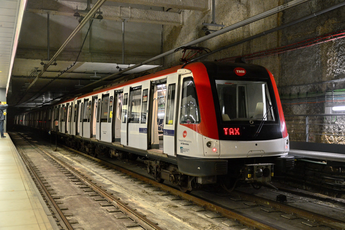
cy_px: 115
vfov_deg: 34.2
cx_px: 172
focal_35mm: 39
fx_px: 373
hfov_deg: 49.6
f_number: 4
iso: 800
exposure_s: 1/13
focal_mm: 26
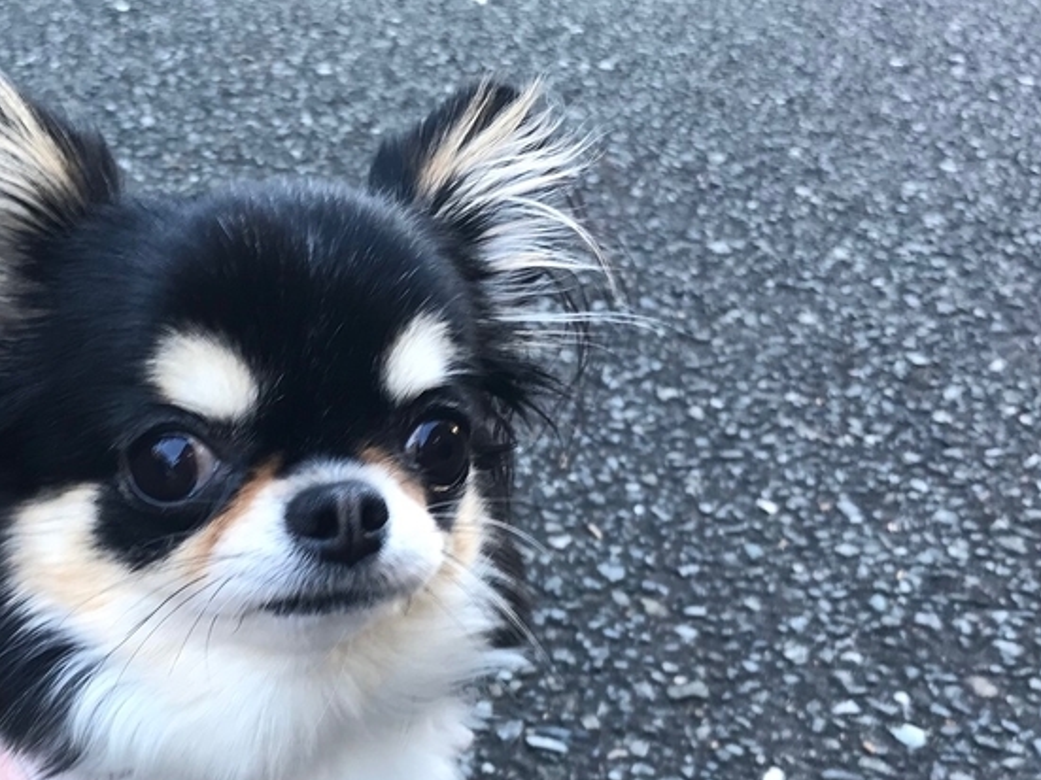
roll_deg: -4.6
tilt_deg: -31.4
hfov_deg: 30.9
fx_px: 1834
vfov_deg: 23.8
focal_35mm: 61
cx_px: 204
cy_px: 585
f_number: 1.8
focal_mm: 3.99
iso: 25
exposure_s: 1/60
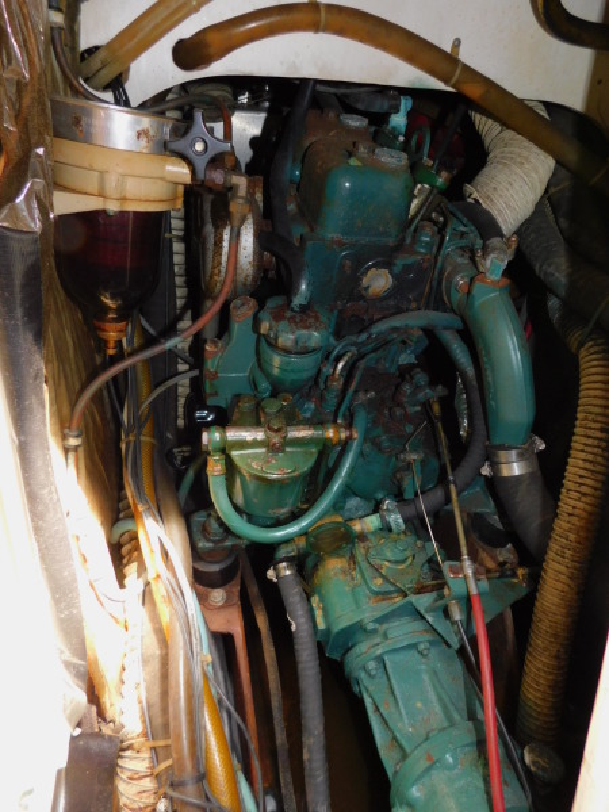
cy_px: 406
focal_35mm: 23
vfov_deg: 73.9
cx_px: 304
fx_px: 540
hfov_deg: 58.9
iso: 200
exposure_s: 1/30
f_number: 3
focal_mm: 4
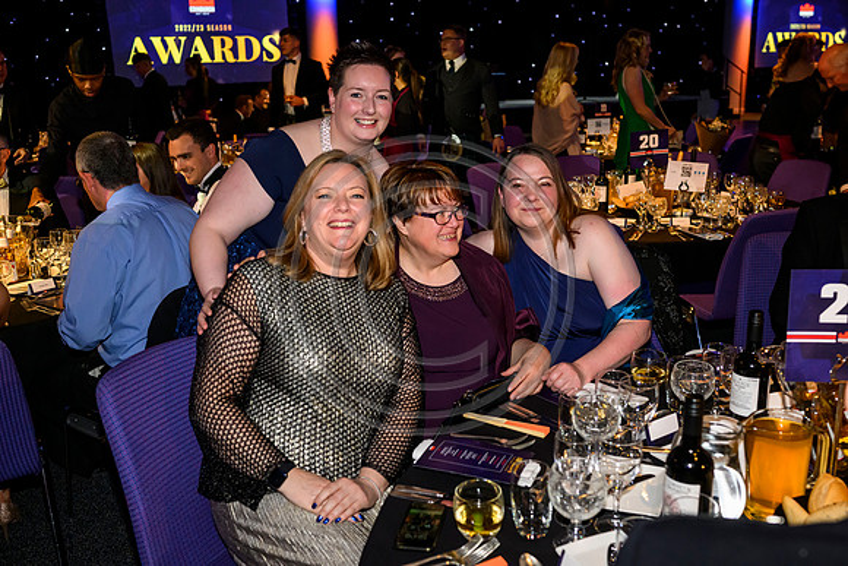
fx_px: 825
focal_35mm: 35
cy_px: 283
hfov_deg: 54.4
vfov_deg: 37.9
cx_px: 424
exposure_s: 1/160
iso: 4000
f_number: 4
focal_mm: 35
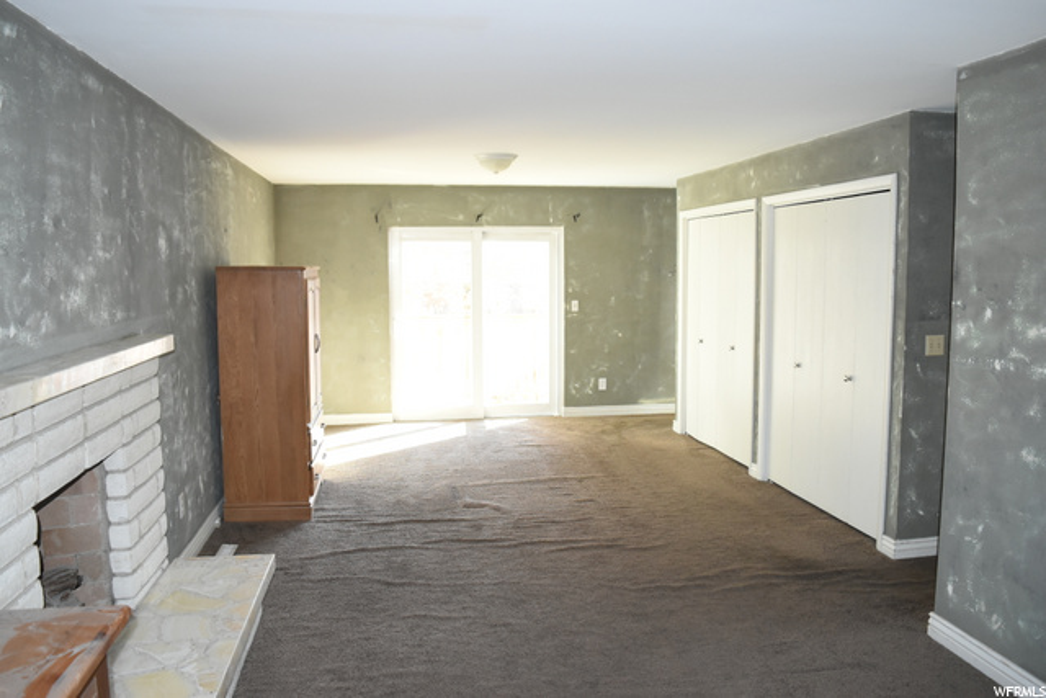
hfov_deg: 67.4
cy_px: 349
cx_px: 523
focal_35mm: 27
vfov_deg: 48.0
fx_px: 785
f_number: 5
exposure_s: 1/200
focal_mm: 18
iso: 1600
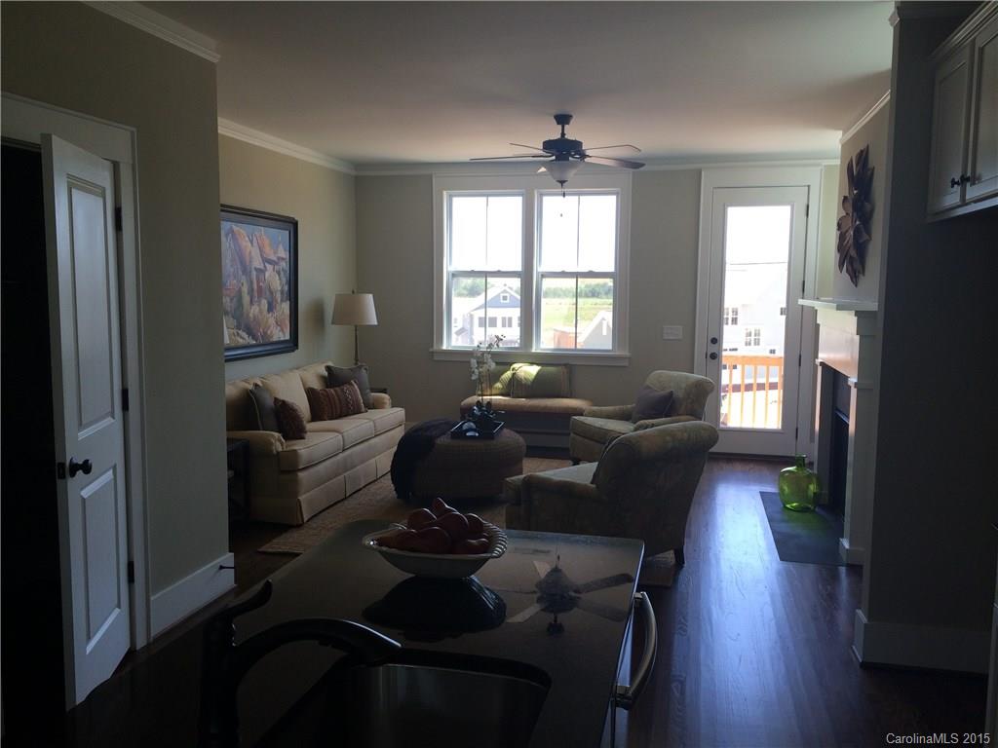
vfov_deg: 46.8
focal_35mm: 30
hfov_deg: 60.0
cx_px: 499
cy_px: 374
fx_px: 865
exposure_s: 1/122
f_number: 2.2
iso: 32
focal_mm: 4.12
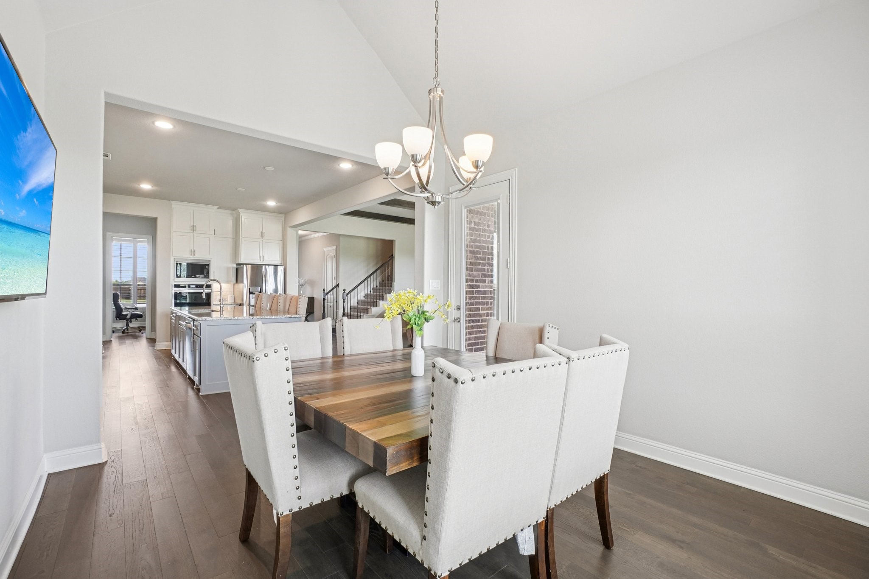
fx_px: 362
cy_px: 290
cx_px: 434
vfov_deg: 77.3
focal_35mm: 15
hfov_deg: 100.4
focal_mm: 10
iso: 400
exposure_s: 1/30
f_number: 8
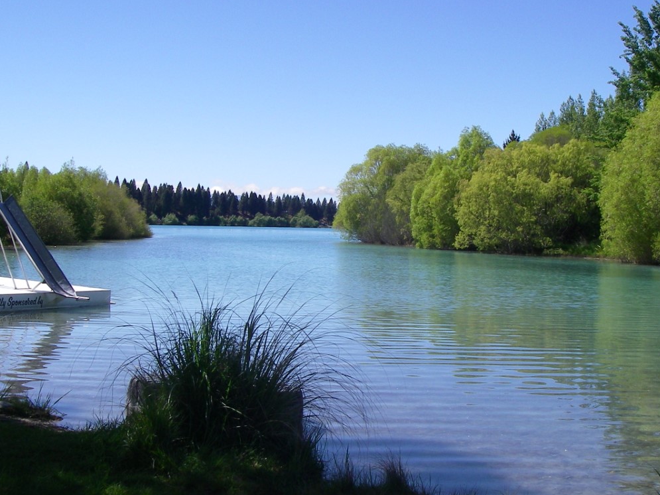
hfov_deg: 34.9
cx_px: 350
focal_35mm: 55
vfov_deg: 26.5
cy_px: 279
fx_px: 1049
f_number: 6.6
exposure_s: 1/250
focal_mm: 6.3
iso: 64
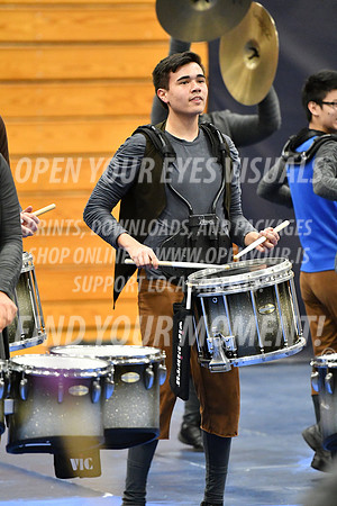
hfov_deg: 4.8
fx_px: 4002
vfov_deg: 7.2
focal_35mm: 285
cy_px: 253
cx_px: 168
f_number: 2.8
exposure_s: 1/250
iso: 8000
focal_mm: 190
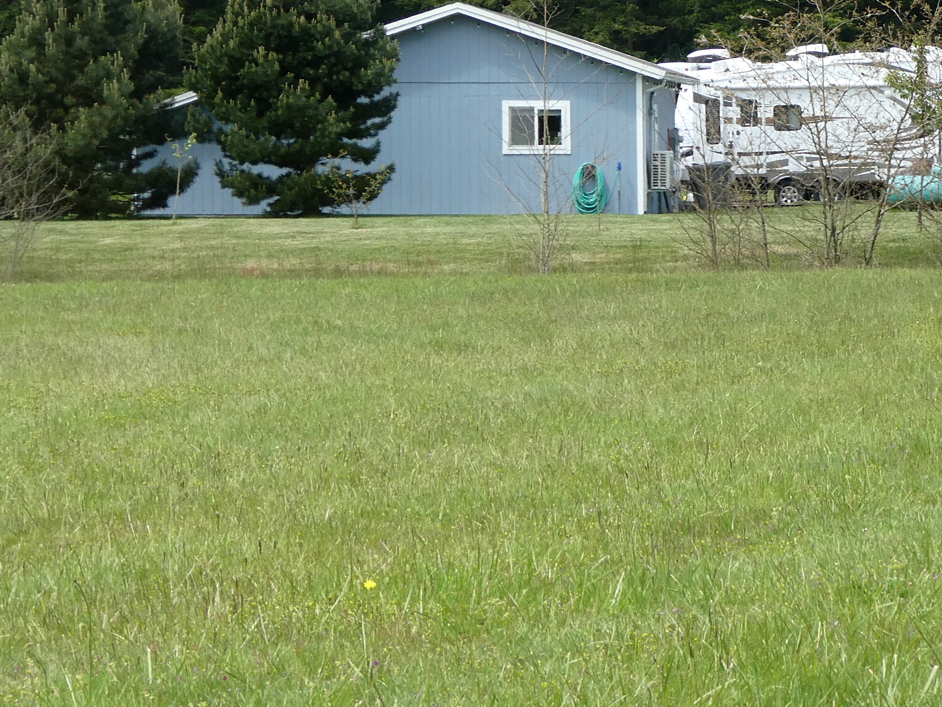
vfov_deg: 7.2
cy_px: 191
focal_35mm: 206
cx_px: 831
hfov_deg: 9.6
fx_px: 5606
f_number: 5
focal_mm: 17.5
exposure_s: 1/250
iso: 80
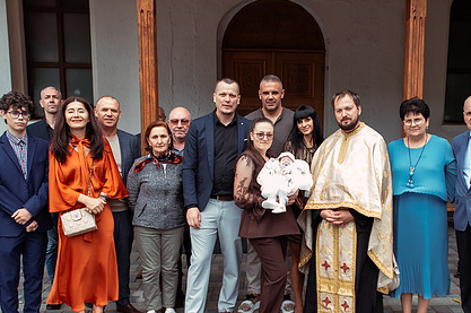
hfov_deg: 46.1
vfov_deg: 31.7
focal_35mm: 42
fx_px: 549
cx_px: 291
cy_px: 192
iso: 400
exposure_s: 1/250
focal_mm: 24
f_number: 3.5
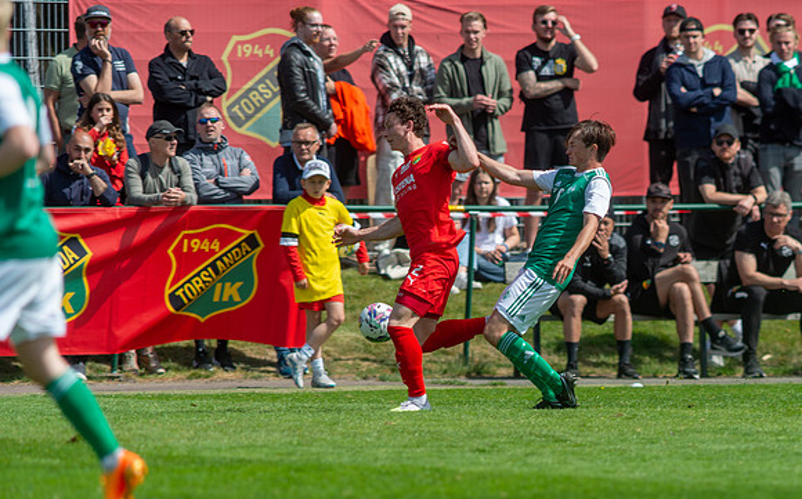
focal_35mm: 541
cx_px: 504
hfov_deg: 3.9
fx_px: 11821
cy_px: 336
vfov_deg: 2.4
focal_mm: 420
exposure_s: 1/1250
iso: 180
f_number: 4
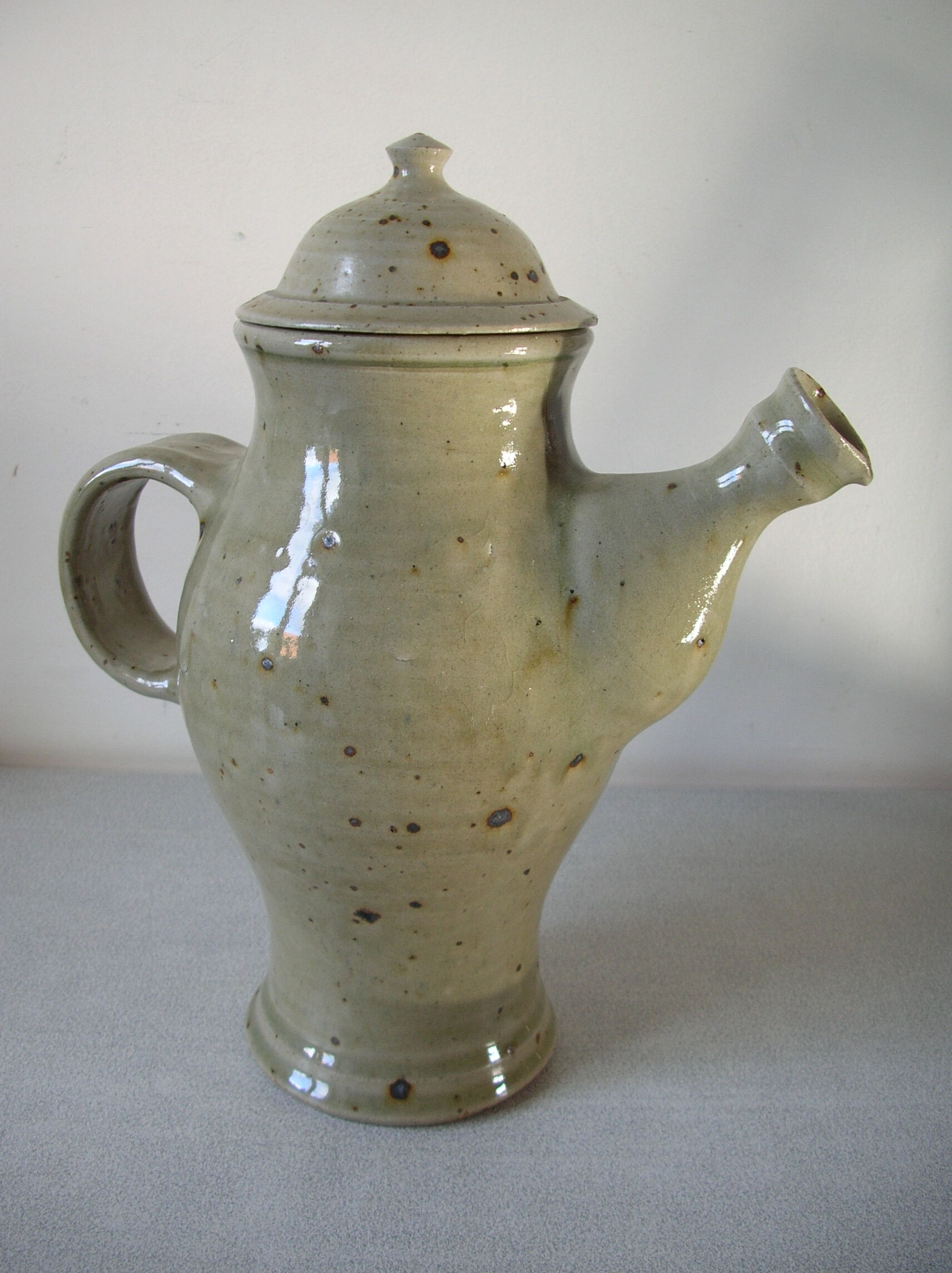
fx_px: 1285
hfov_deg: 40.6
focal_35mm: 35
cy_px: 636
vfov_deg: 52.7
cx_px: 476
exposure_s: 1/24
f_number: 2.8
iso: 50
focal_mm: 5.8
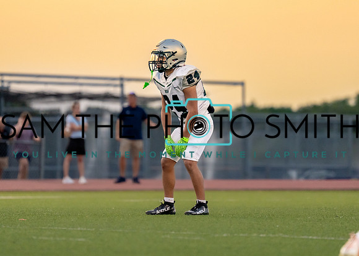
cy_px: 98
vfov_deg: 3.6
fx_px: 4032
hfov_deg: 5.1
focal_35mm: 396
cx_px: 188
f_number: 2.8
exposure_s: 1/1000
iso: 1250
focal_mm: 200
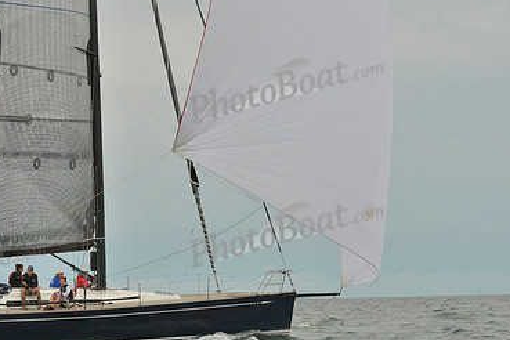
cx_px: 119
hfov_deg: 18.5
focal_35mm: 110
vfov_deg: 12.5
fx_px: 1558
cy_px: 179
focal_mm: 70
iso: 400
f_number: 7.1
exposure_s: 1/1250
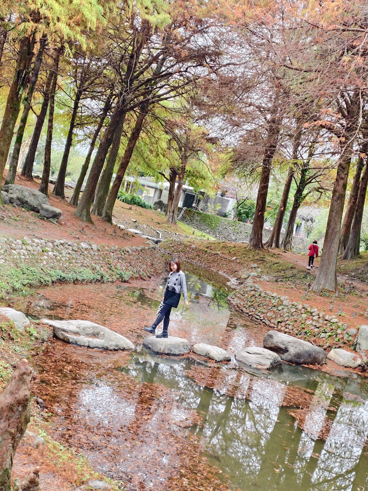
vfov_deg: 41.2
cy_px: 246
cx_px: 184
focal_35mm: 46
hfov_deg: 31.5
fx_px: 652
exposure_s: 1/100
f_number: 1.57
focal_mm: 6.54
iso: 88
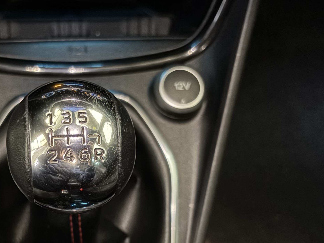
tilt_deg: -66.2
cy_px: 218
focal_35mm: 56
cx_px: 84
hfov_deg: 33.7
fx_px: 524
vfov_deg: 25.3
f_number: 1.6
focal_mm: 5.96
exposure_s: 1/13
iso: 640
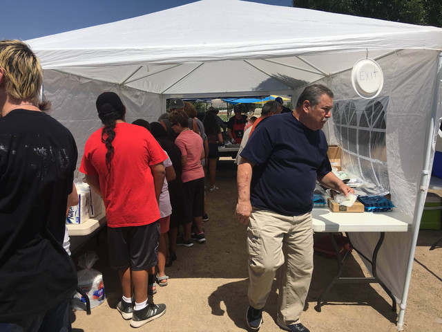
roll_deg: +2.2
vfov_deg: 48.2
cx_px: 221
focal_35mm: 29
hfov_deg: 61.7
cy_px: 166
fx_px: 370
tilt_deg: -6.2
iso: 25
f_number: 2.2
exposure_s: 1/2849
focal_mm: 4.15
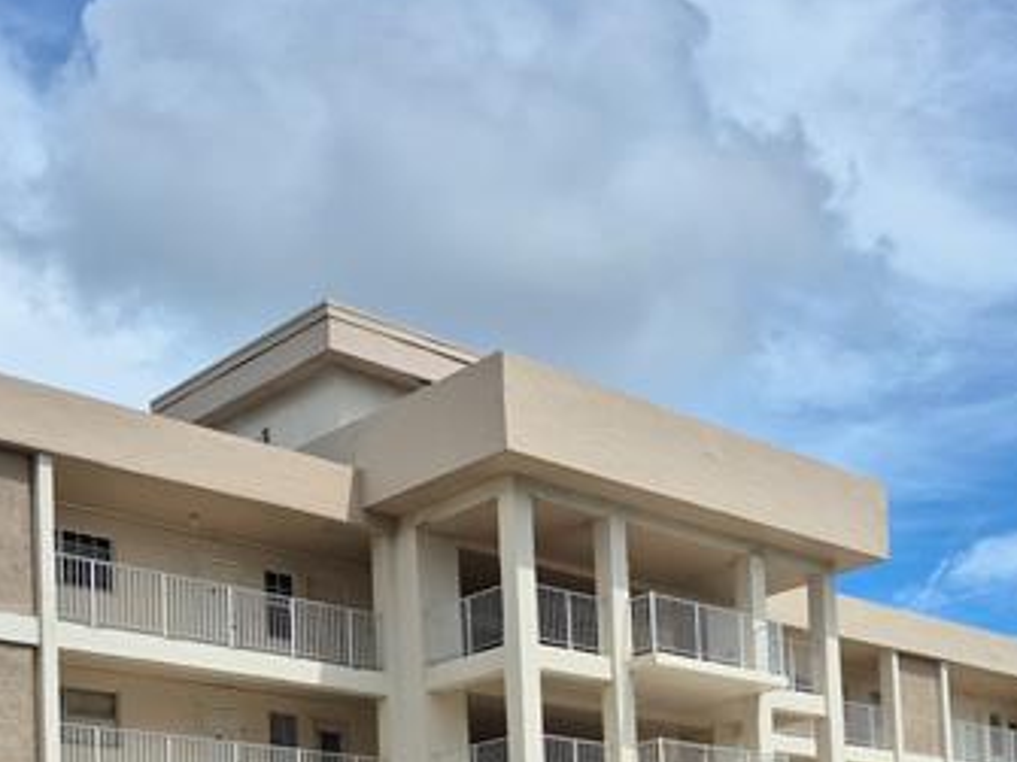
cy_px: 877
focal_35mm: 55
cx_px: 650
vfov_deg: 24.4
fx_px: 1615
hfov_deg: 34.7
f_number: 1.8
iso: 25
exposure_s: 1/2384
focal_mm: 5.4
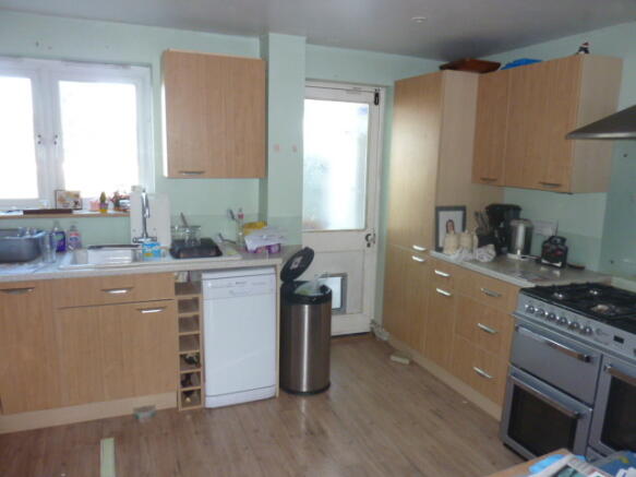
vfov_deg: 54.9
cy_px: 238
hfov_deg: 69.4
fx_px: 459
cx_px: 318
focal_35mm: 25
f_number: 3.3
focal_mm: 4.1
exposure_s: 1/30
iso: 250
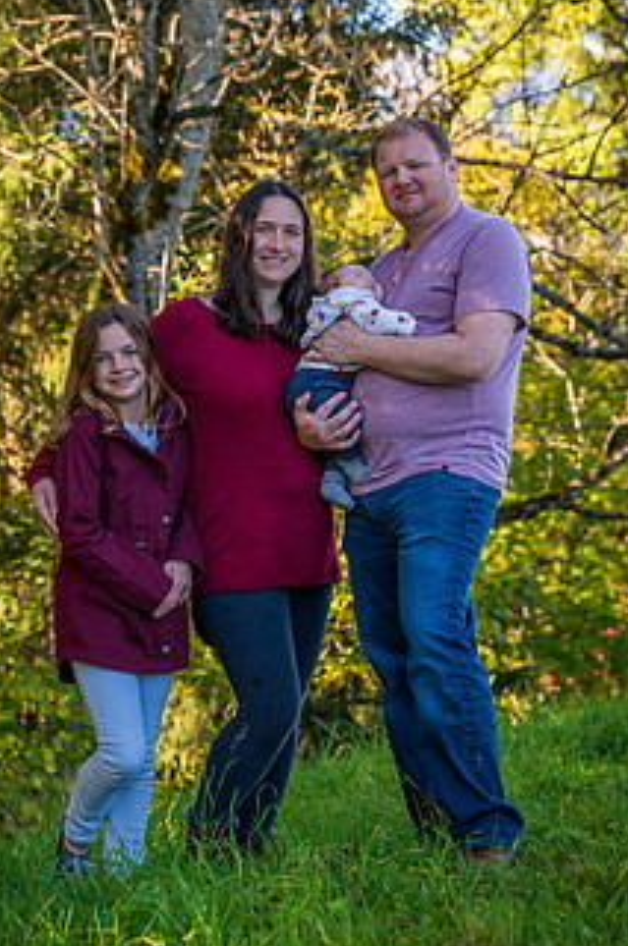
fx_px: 2467
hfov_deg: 14.5
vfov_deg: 21.7
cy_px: 398
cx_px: 246
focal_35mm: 94
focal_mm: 67
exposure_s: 1/320
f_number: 4.5
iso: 200
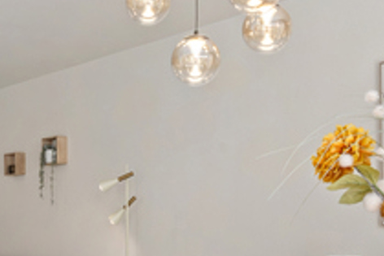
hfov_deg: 32.2
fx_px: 651
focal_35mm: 61
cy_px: 219
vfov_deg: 21.9
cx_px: 88
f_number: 11
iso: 250
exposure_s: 1/1.25
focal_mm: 16
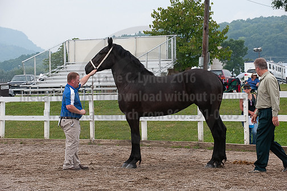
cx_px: 144
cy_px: 96
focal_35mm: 140
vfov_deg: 9.8
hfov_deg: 14.7
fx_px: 1115
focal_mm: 140
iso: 1000
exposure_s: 1/1000
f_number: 5.6
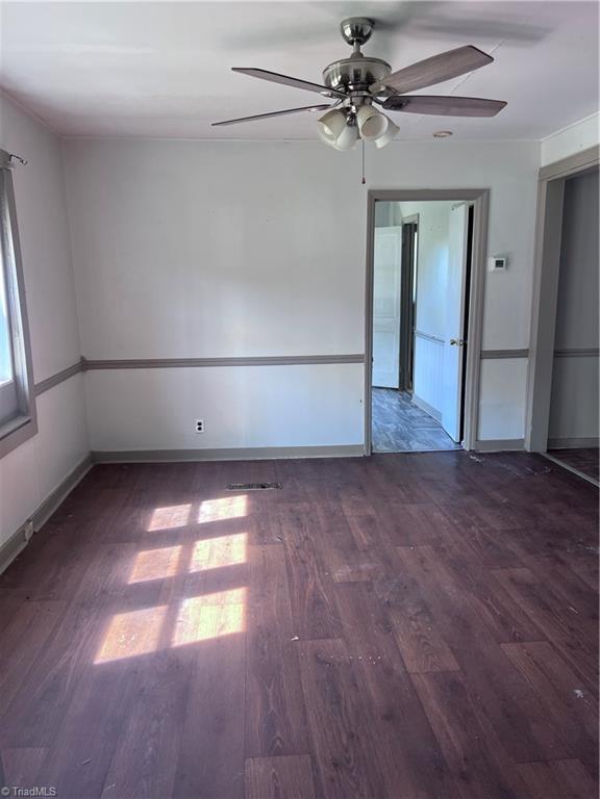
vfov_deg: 67.3
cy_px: 400
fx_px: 601
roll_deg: +1.9
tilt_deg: -8.4
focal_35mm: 26
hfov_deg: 53.1
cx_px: 300
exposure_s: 1/121
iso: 80
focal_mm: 5.7
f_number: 1.5
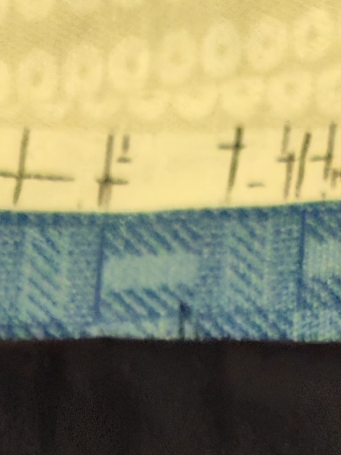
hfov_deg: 10.1
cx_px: 54
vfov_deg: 10.7
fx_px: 1931
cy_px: 1205
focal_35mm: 147
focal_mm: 5.52
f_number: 1.95
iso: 2000
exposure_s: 1/33
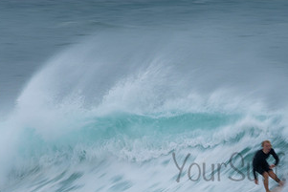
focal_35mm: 1445
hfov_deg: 1.4
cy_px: 159
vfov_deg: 1.0
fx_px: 11565
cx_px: 271
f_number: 29
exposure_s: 1/25
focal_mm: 500
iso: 100
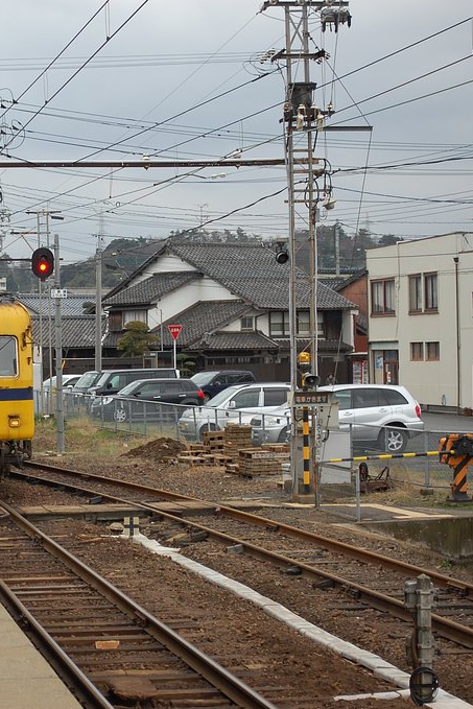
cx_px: 20
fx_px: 2004
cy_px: 354
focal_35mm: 102
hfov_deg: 13.3
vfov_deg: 20.1
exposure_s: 1/400
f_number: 5.6
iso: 400
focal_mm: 45
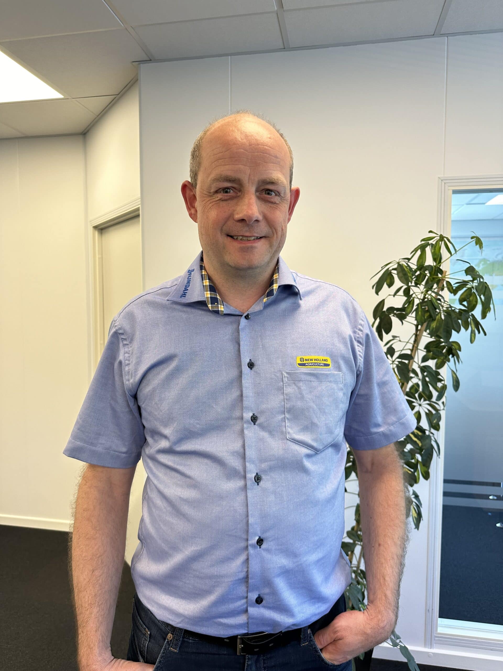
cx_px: 252
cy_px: 336
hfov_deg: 56.8
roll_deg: -1.3
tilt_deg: -4.8
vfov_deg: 71.6
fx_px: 465
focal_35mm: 24
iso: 125
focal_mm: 6.86
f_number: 1.78
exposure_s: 1/100
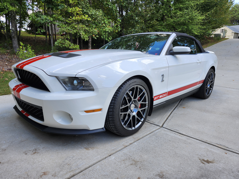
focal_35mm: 23
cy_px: 90
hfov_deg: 73.9
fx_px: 159
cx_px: 120
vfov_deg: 58.9
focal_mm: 5.54
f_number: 1.8
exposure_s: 1/216
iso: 25
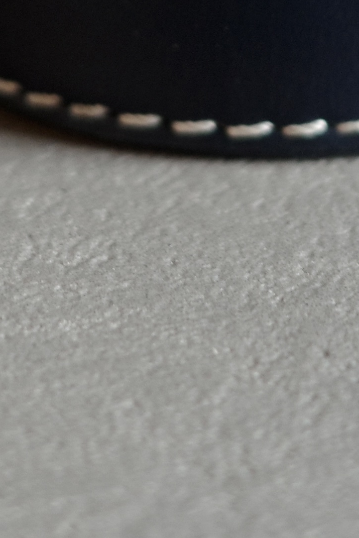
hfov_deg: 6.2
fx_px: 3319
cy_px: -334
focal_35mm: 222
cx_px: 262
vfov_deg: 9.0
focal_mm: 26
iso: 200
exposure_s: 1/40
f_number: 2.8
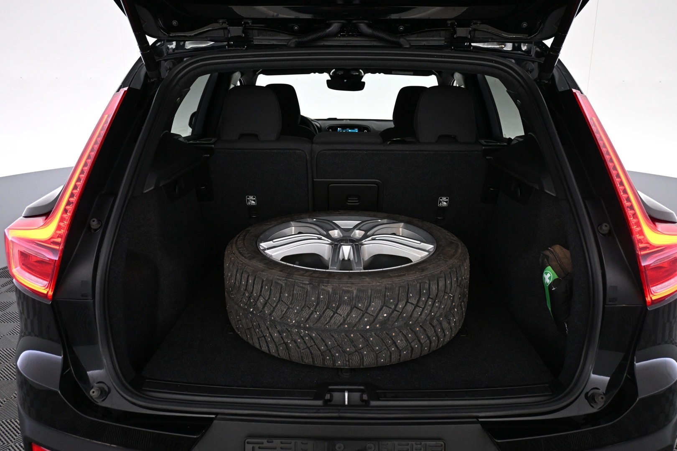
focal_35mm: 29
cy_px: 226
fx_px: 550
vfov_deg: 44.6
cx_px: 338
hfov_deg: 63.2
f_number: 3.8
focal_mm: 19.5
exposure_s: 1/80
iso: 1600
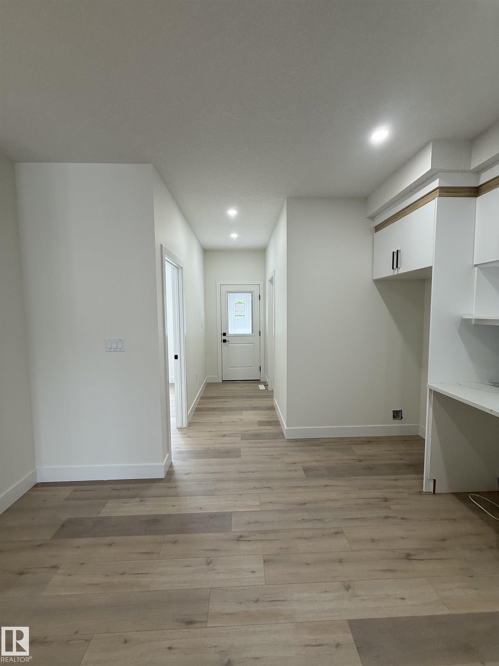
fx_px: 269
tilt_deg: -3.0
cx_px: 250
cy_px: 333
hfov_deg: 85.7
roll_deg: -0.5
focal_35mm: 14
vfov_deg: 102.1
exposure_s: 1/120
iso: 100
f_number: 2.2
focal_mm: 2.22
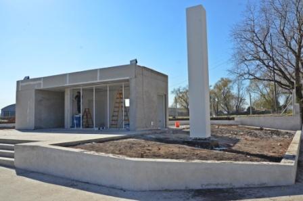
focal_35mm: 27
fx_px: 227
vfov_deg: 47.8
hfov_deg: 67.5
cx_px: 152
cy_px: 100
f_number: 13
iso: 800
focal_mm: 18
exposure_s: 1/640
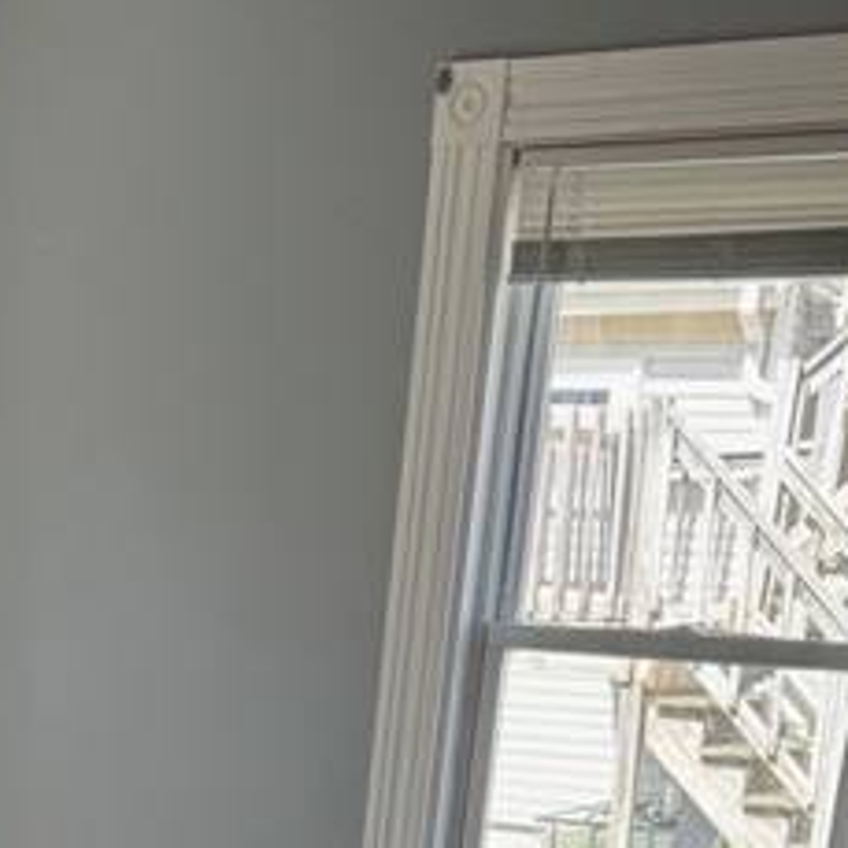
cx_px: 126
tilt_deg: -18.1
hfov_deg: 23.8
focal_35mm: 71
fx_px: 1968
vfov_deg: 20.6
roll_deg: -3.4
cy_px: 1292
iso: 80
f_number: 1.78
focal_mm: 6.76
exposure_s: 1/162
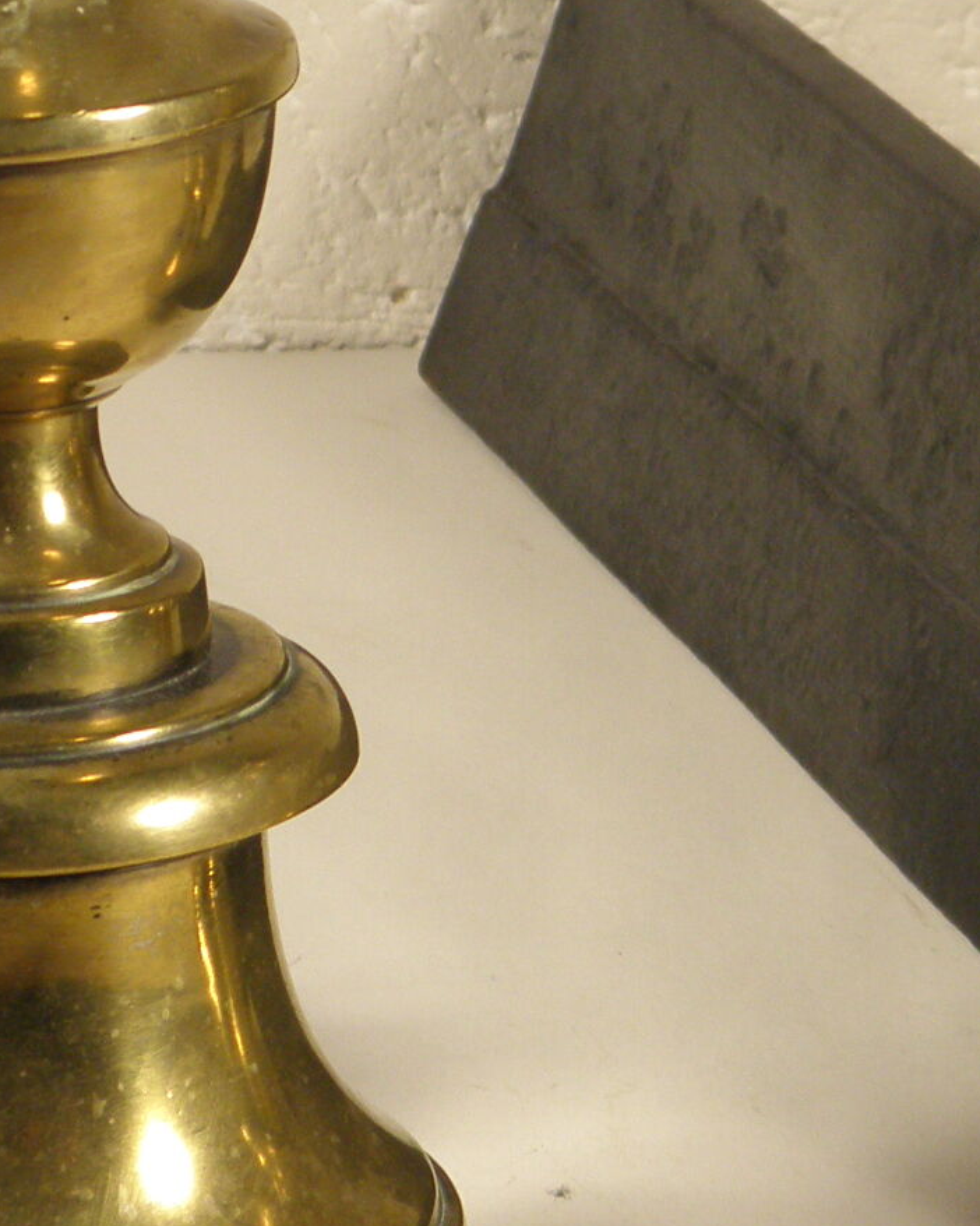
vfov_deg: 11.5
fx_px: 6093
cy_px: 452
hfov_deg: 9.2
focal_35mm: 168
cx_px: 620
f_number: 4.1
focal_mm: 10.6
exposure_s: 1/50
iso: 125
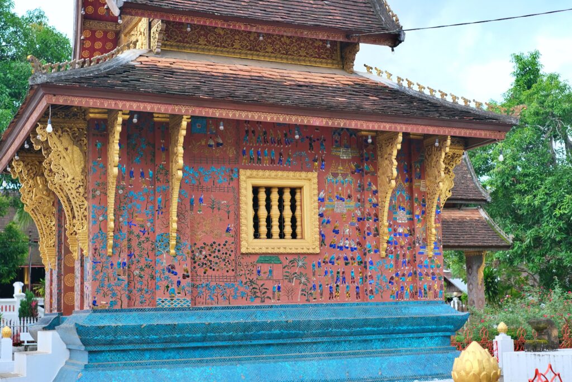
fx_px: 842
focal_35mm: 53
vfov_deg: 25.5
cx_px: 286
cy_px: 191
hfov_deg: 37.5
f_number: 3.6
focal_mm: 35
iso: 320
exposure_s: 1/480
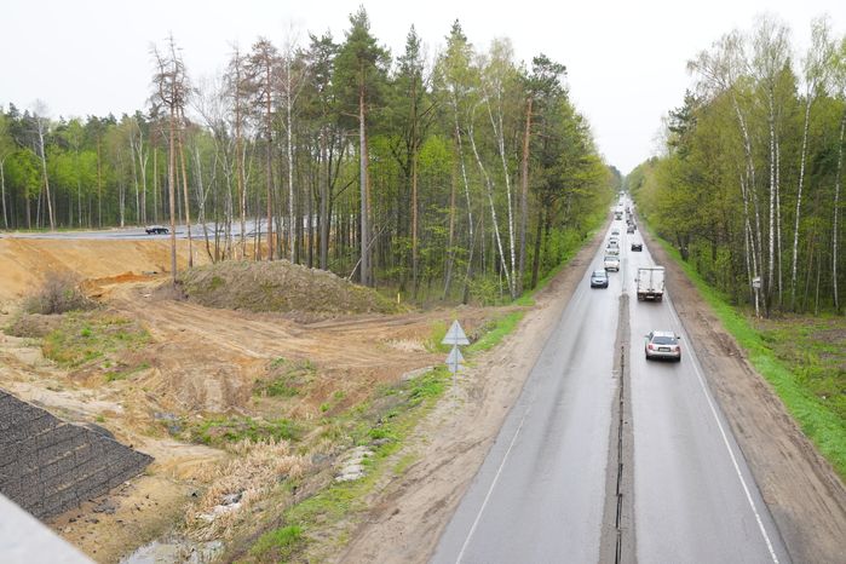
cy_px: 282
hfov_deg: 46.4
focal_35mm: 42
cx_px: 423
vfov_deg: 31.9
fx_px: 987
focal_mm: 42
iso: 1000
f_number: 7.1
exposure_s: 1/640
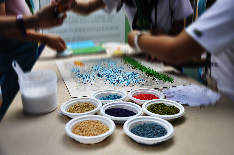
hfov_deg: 53.2
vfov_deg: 36.8
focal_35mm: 36
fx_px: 234
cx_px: 117
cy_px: 78
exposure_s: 1/60
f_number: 4
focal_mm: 24
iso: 400
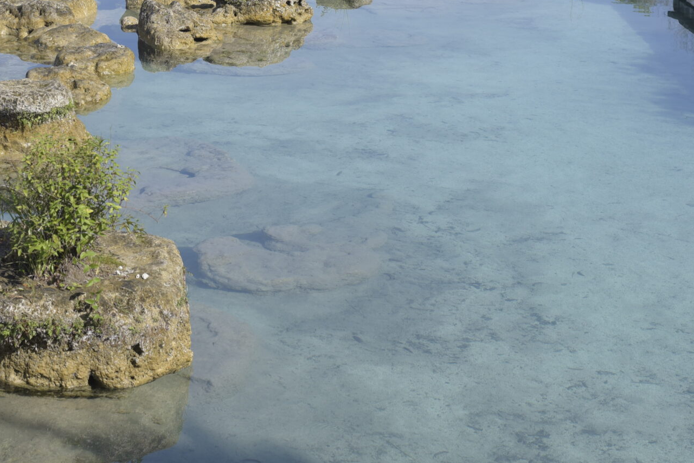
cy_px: 44
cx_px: 136
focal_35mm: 100
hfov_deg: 20.2
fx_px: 1929
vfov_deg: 13.6
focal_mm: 50
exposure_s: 1/4000
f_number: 6.3
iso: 125
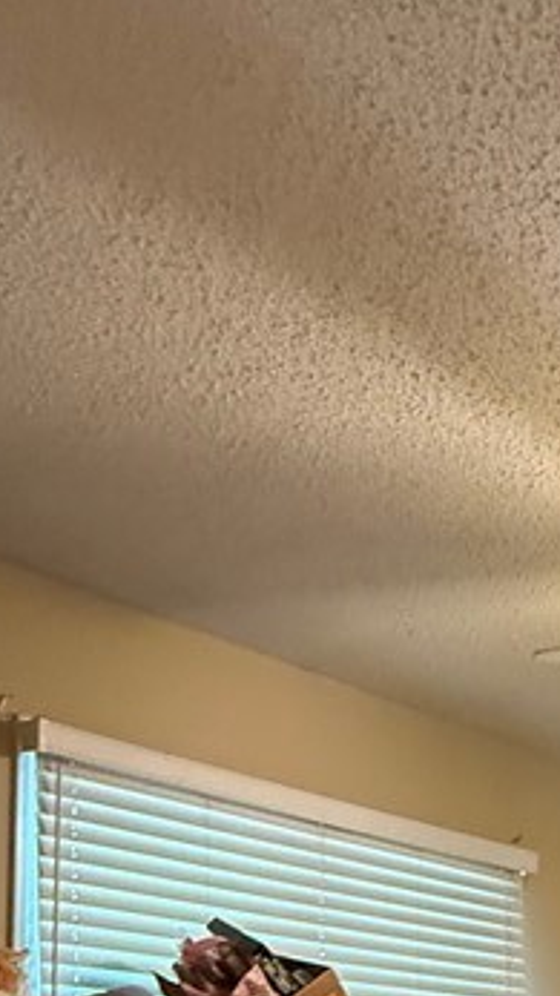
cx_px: 741
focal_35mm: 45
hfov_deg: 23.3
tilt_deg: -1.3
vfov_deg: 36.5
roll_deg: -3.1
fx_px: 1189
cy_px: 1160
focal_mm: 2.22
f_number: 2.2
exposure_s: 1/60
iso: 800
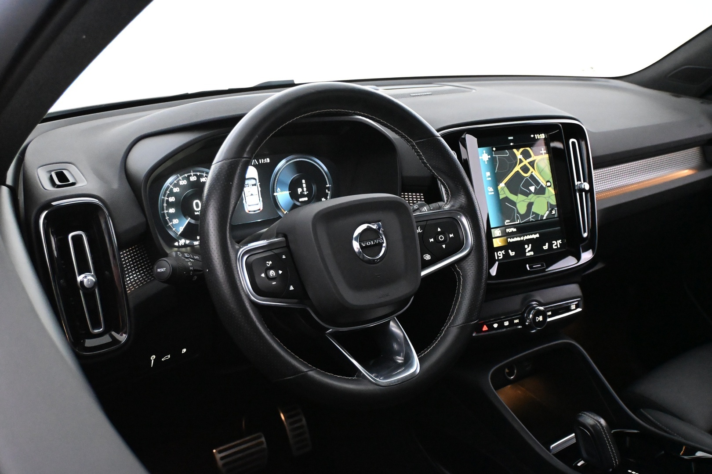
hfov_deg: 52.2
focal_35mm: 37
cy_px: 237
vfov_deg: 36.2
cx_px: 356
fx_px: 727
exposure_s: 1/60
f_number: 4.2
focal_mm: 24.5
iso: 8000
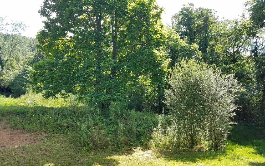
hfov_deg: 66.5
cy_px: 99
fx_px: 202
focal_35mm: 28
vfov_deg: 44.3
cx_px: 133
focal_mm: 4.2
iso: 50
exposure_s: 1/550
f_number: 1.7
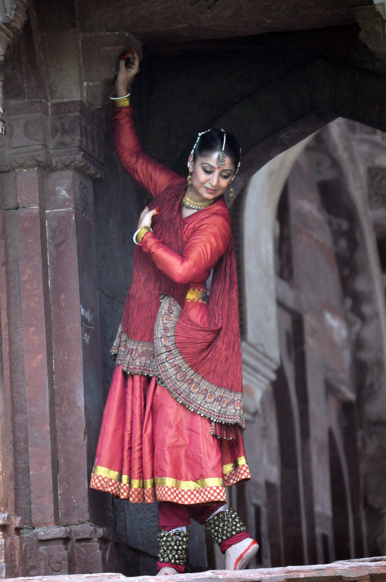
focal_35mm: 300
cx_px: 193
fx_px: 4837
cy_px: 291
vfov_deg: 6.9
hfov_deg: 4.6
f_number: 5.6
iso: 1000
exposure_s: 1/500
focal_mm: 200
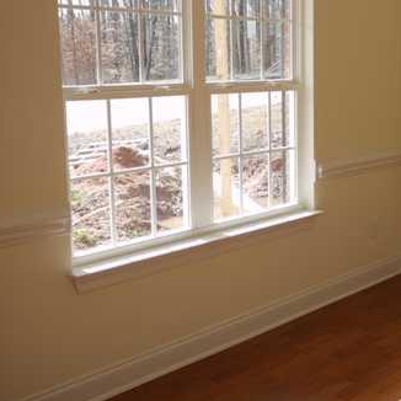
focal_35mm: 59
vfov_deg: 29.0
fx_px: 773
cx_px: 387
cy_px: 177
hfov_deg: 27.6
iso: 100
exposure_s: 1/125
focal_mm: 17
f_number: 4.5
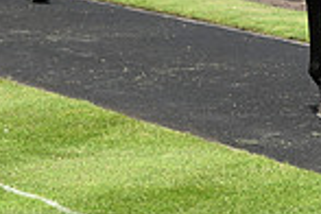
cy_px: -195
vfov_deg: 4.0
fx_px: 3031
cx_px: 546
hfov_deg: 6.0
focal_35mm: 340
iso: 400
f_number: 5.6
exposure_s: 1/1600
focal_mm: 86
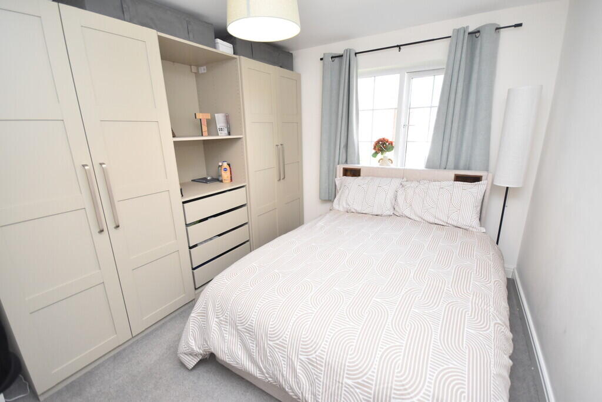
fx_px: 251
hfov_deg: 100.4
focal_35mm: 15
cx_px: 301
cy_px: 201
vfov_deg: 77.3
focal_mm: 10
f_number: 4
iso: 800
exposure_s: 1/125
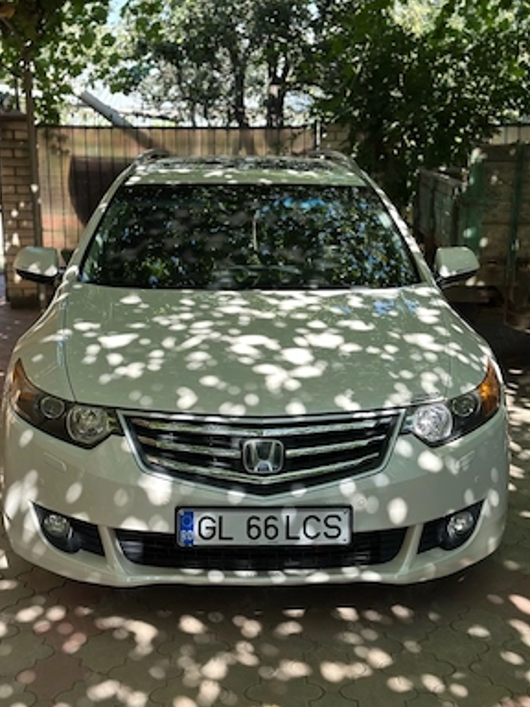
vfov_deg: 38.2
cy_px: 355
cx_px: 265
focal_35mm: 50
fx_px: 1021
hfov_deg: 29.1
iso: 80
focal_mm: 6.86
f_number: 1.78
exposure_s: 1/816
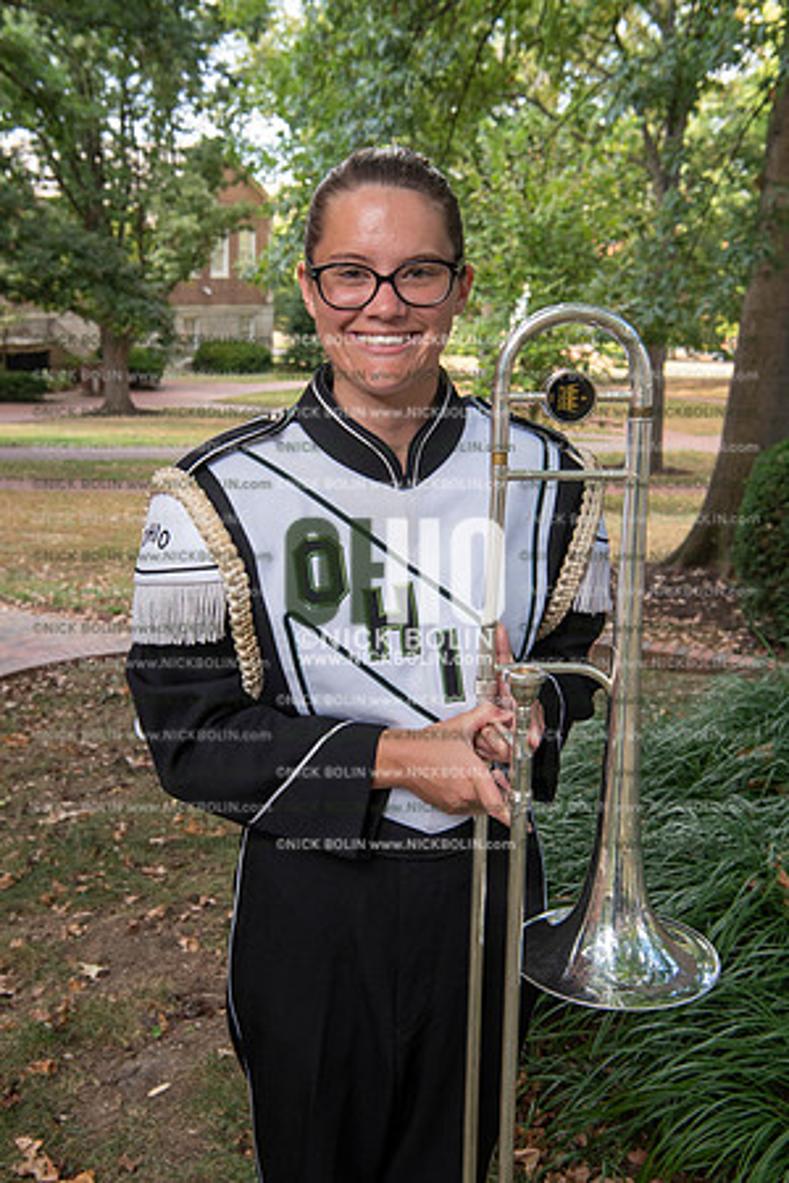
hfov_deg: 31.9
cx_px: 394
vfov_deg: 46.4
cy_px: 592
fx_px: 1381
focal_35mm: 42
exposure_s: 1/100
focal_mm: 42
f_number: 8
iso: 500
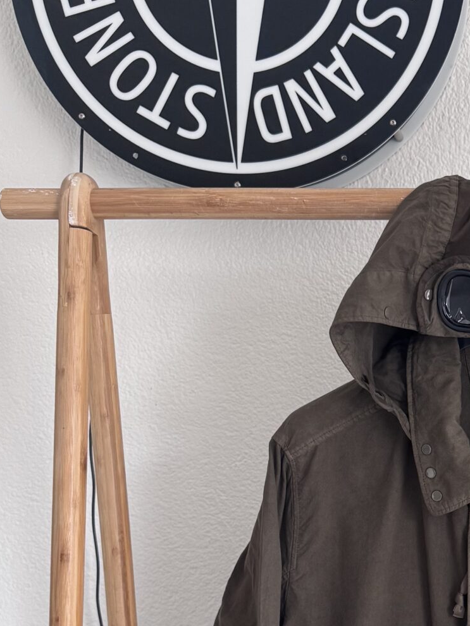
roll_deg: +0.3
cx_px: 518
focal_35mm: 62
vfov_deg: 30.4
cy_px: 505
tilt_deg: -4.2
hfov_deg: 22.3
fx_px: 1123
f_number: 1.78
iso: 200
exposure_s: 1/121
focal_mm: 6.76
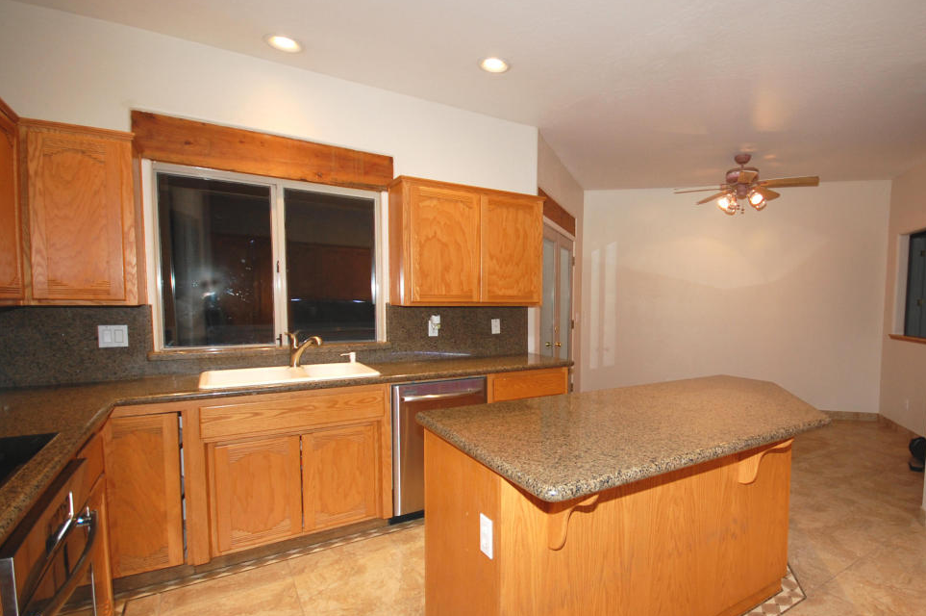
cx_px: 554
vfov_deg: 67.2
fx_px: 463
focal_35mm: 18
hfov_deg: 88.9
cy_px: 334
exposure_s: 1/60
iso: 400
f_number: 4
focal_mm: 10
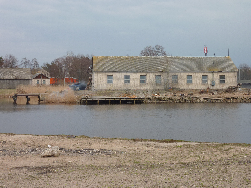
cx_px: 126
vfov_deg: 20.4
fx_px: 522
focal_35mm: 72
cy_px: 94
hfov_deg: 27.0
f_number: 4.1
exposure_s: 1/250
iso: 80
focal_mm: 11.9
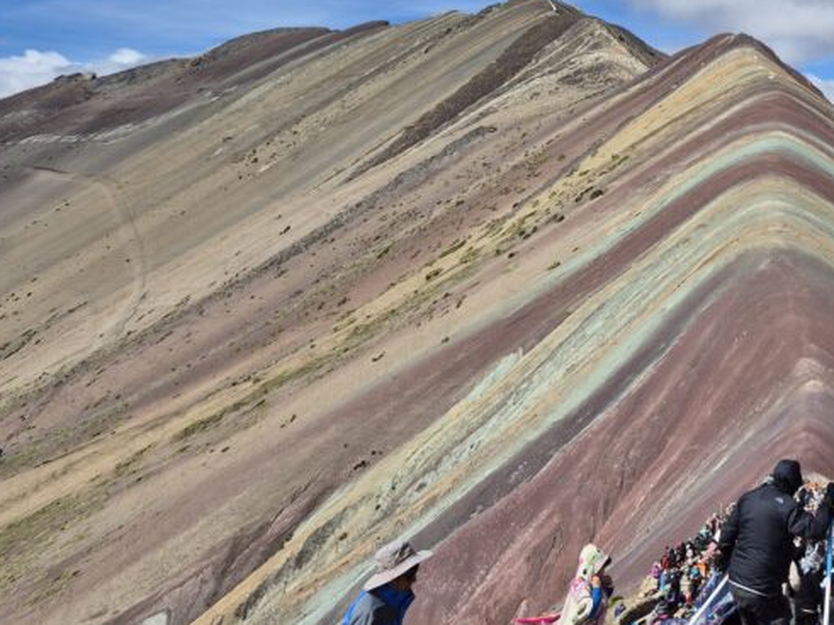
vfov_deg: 28.9
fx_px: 1156
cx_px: 795
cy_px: 48
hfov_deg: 36.4
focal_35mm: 48
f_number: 1.8
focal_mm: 5.4
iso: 25
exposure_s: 1/2536
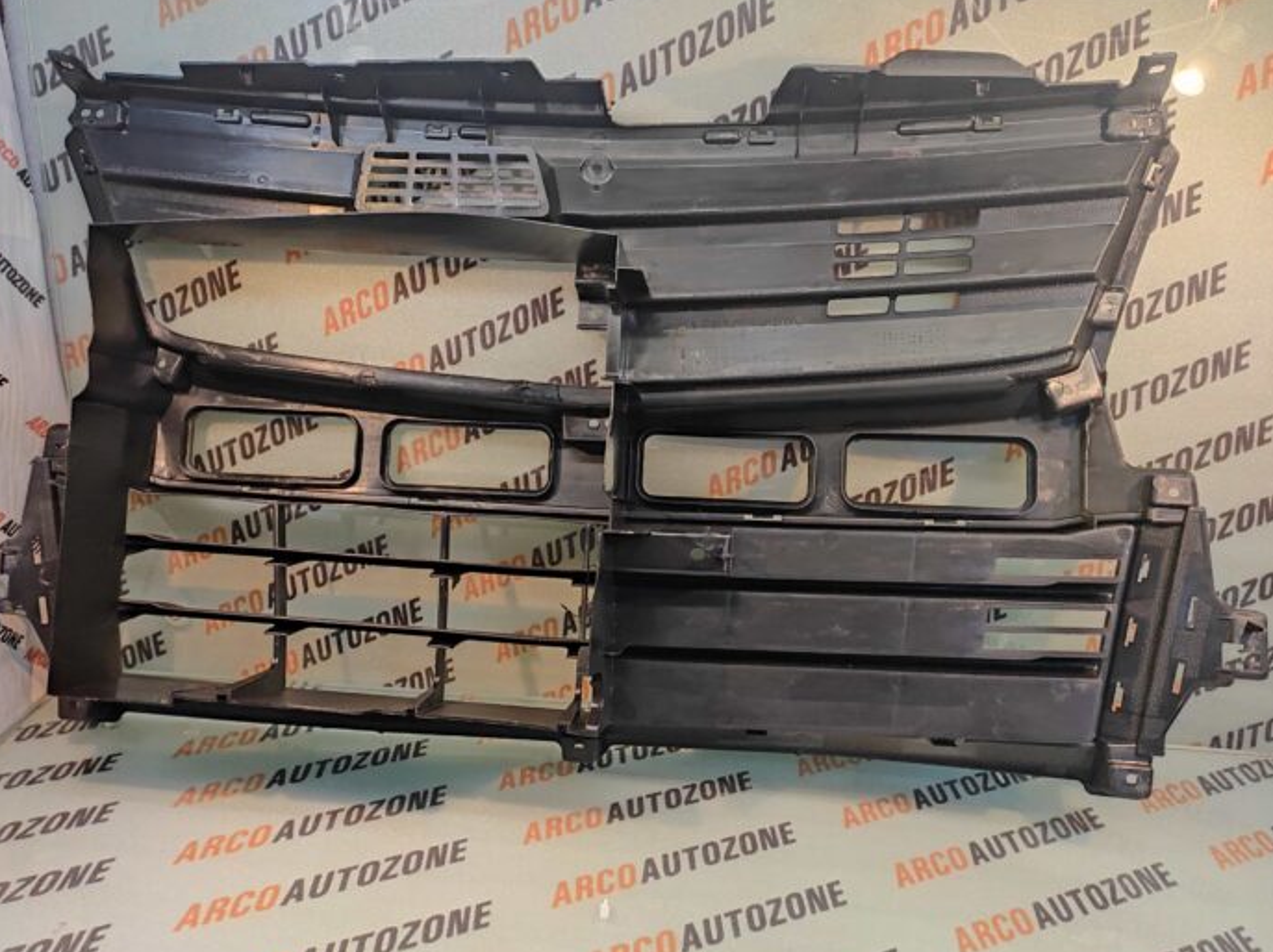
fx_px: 698
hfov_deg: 84.6
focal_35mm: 19
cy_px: 434
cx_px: 604
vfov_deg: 68.5
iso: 1170
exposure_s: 1/33
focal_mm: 4.74
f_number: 1.79
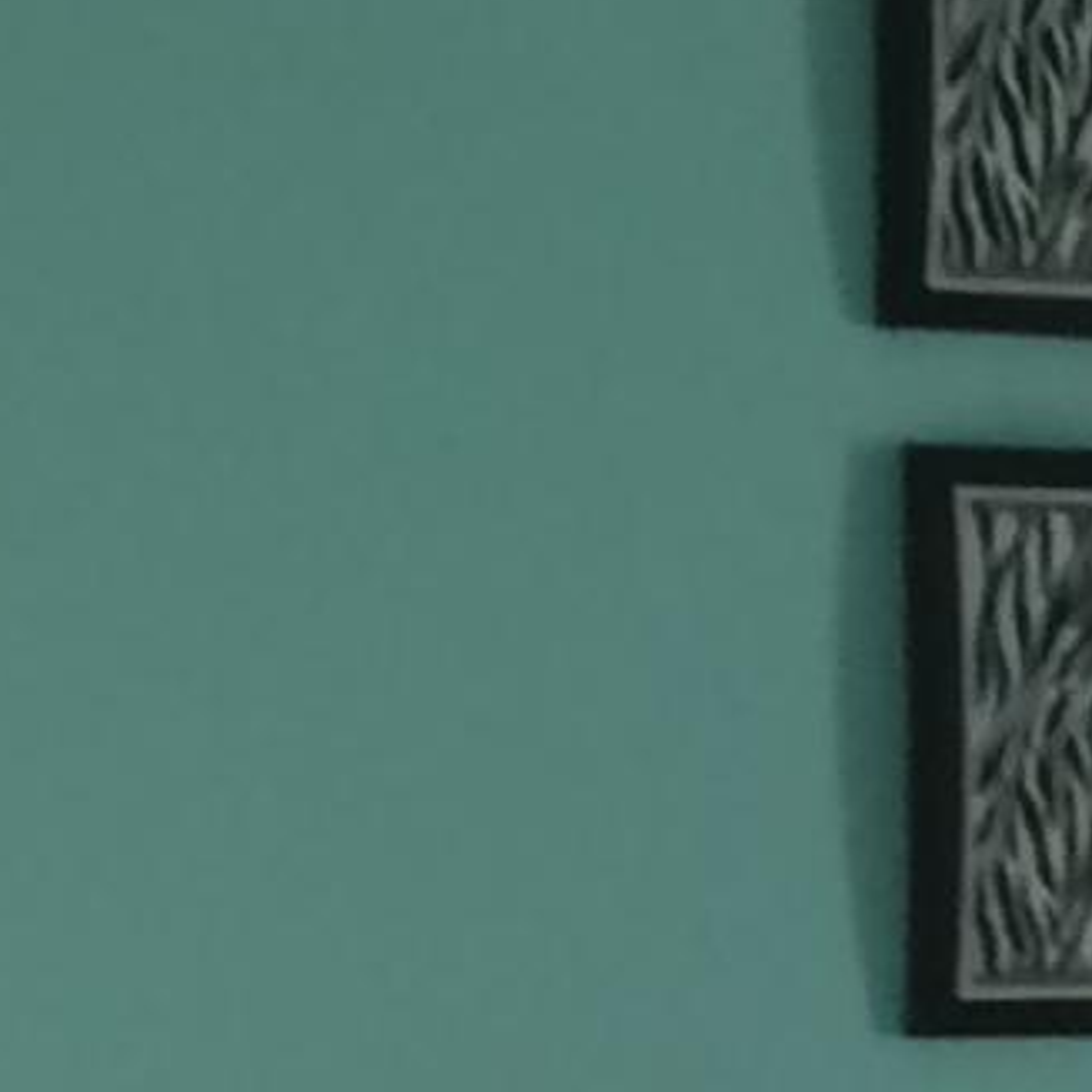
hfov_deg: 6.9
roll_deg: -0.3
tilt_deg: -9.3
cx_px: 2989
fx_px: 8387
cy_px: 1753
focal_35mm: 235
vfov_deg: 7.3
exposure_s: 1/30
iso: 40
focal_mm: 4.15
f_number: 2.2
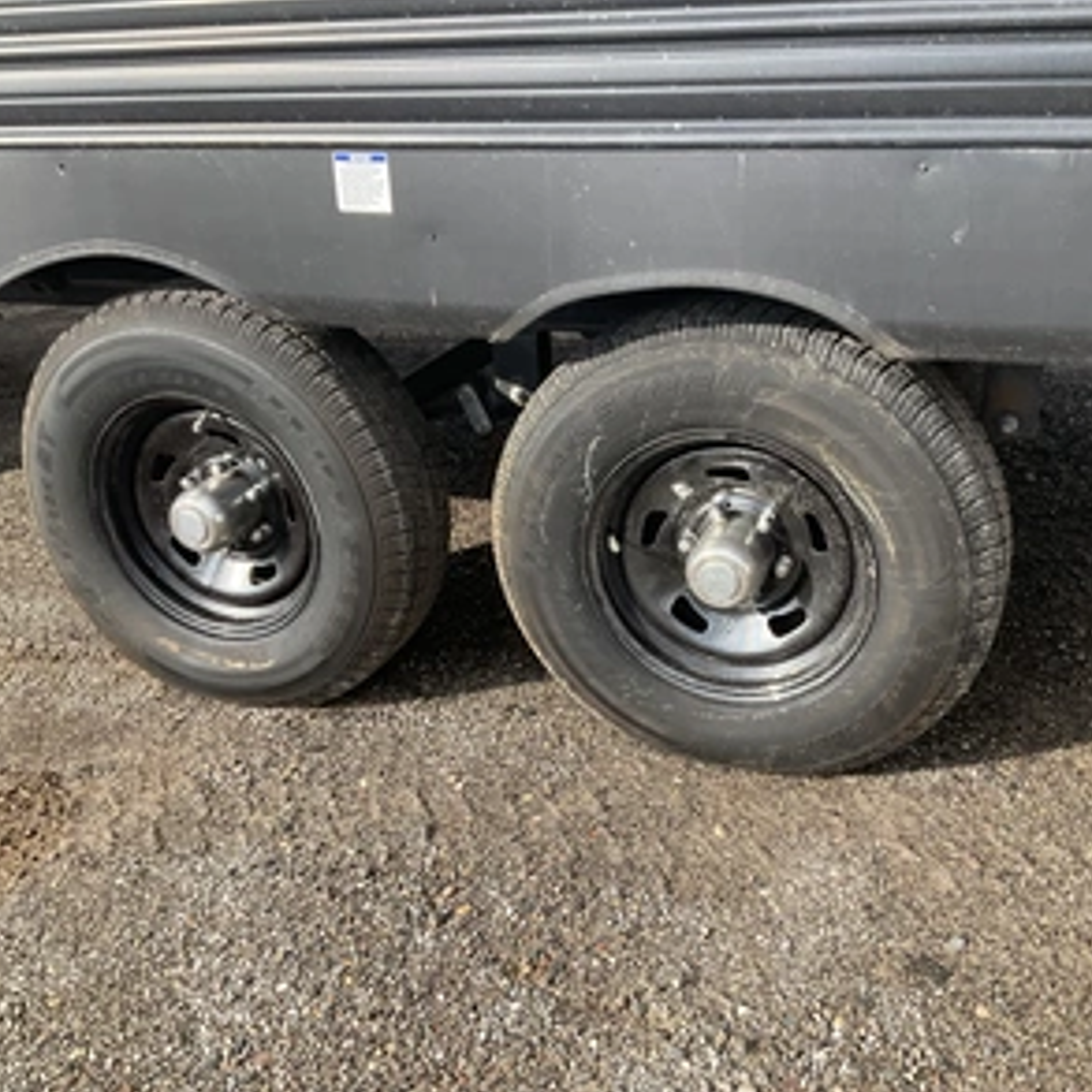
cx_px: 596
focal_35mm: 35
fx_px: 1249
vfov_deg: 47.2
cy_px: 540
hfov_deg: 47.2
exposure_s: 1/792
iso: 25
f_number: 1.8
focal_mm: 3
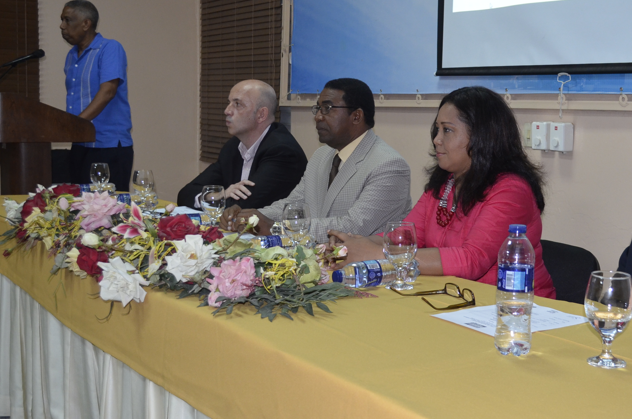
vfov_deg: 28.5
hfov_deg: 41.6
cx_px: 402
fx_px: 823
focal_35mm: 47
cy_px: 200
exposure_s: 1/60
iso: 1100
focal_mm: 24
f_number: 4
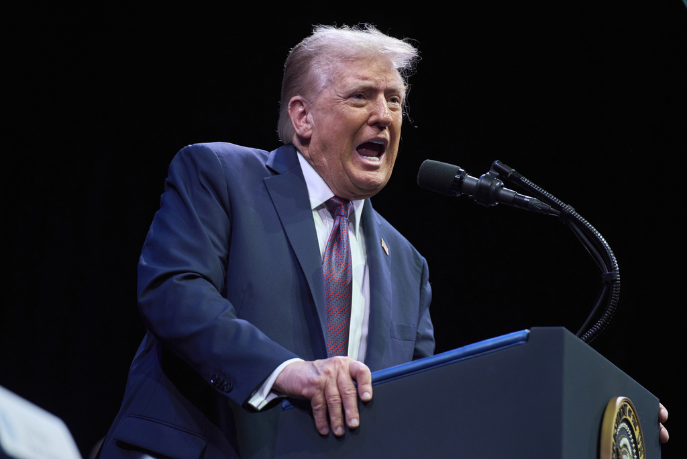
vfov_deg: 7.3
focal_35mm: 189
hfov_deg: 10.9
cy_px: 230
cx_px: 344
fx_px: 3607
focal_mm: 189
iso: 2500
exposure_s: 1/500
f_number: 4
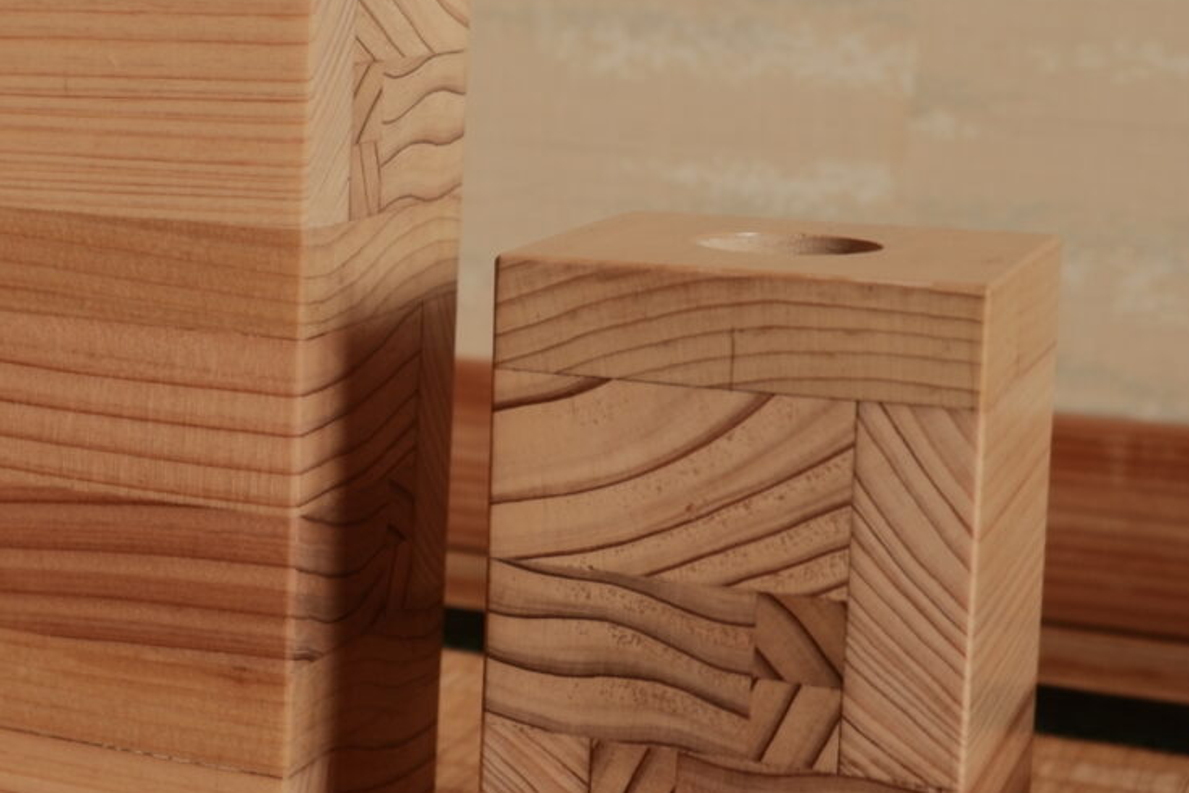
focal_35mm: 80
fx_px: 2643
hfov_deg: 24.5
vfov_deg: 17.1
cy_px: 346
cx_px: 76
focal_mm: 15
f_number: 4
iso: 160
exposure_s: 1/15
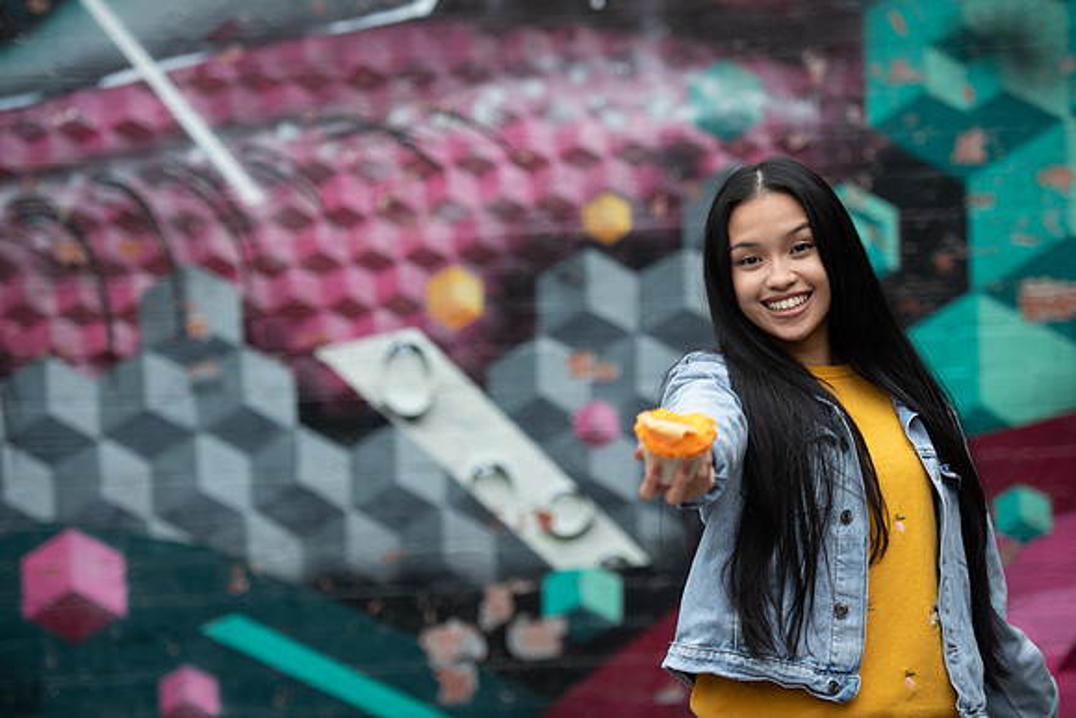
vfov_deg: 12.2
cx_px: 538
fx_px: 3348
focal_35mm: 112
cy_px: 359
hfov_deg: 18.3
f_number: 2.8
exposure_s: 1/125
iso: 250
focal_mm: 112
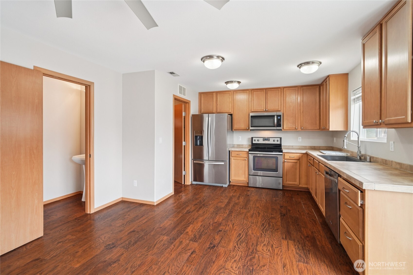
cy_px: 138
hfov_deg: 96.7
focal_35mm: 16
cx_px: 206
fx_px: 184
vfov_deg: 73.7
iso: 1600
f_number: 8
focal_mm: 16
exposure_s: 1/40
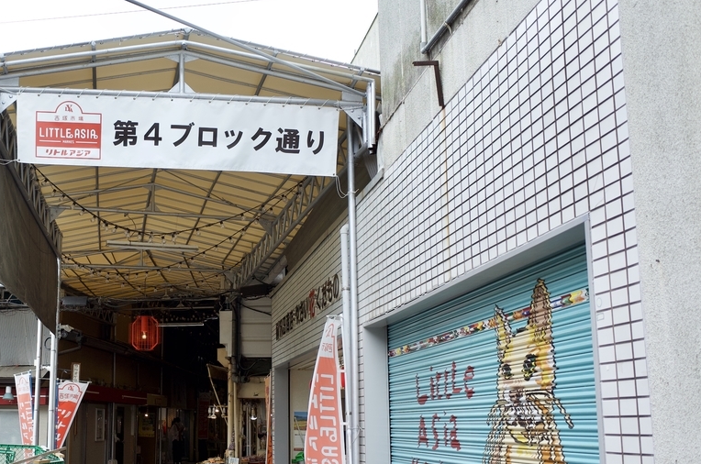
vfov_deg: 30.3
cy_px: 285
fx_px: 855
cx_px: 166
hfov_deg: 43.0
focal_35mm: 44
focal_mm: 18.3
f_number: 2.8
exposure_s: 1/500
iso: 100
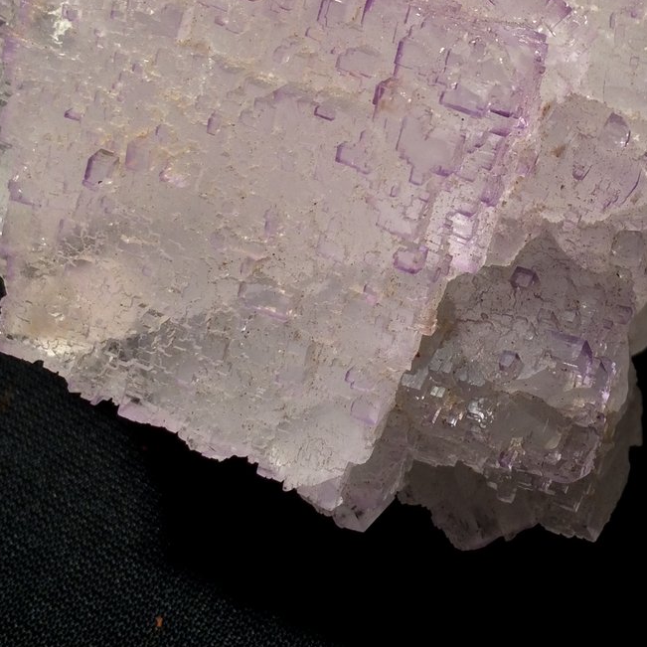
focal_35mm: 63
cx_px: 477
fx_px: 1332
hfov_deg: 27.0
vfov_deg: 26.5
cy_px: 78
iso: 32
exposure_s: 1/127
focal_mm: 4.15
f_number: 2.2
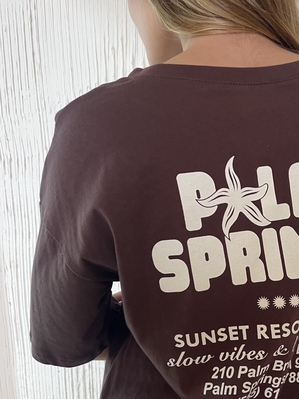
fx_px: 495
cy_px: 269
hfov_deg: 32.7
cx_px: 238
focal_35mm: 43
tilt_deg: -9.0
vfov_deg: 43.2
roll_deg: +1.4
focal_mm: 5.7
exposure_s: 1/74
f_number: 1.5
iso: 125
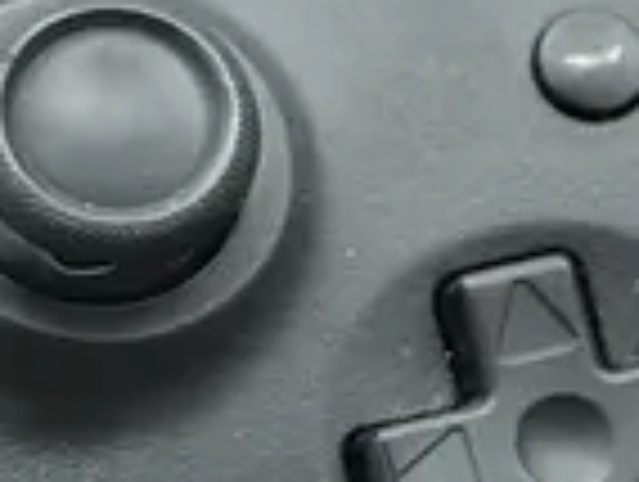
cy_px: 230
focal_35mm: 365
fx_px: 6749
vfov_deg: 4.1
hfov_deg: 5.2
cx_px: 1814
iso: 160
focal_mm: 6.86
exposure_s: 1/60
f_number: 1.78
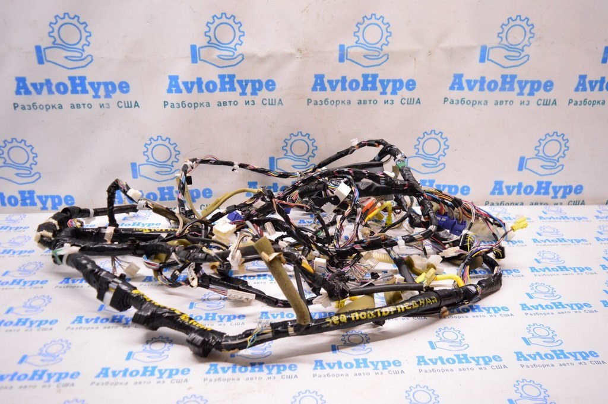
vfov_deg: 47.9
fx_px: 456
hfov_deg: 67.4
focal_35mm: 27
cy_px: 202
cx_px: 304
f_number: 3.5
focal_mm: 18
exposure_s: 1/320
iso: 3200
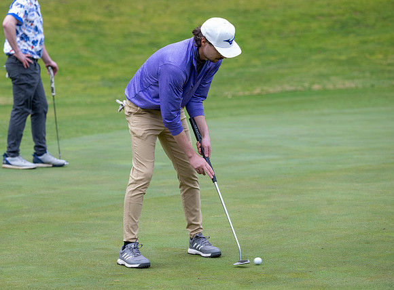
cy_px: 148
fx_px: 2272
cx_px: 165
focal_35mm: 201
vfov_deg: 7.3
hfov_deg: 9.9
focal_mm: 175
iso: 640
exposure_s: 1/500
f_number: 5
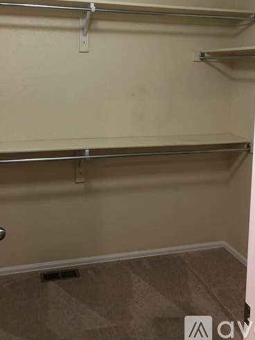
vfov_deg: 48.1
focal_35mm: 38
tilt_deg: -5.2
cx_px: 123
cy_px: 113
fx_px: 373
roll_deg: -1.2
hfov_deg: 37.7
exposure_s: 1/17
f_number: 1.8
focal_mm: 4
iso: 40
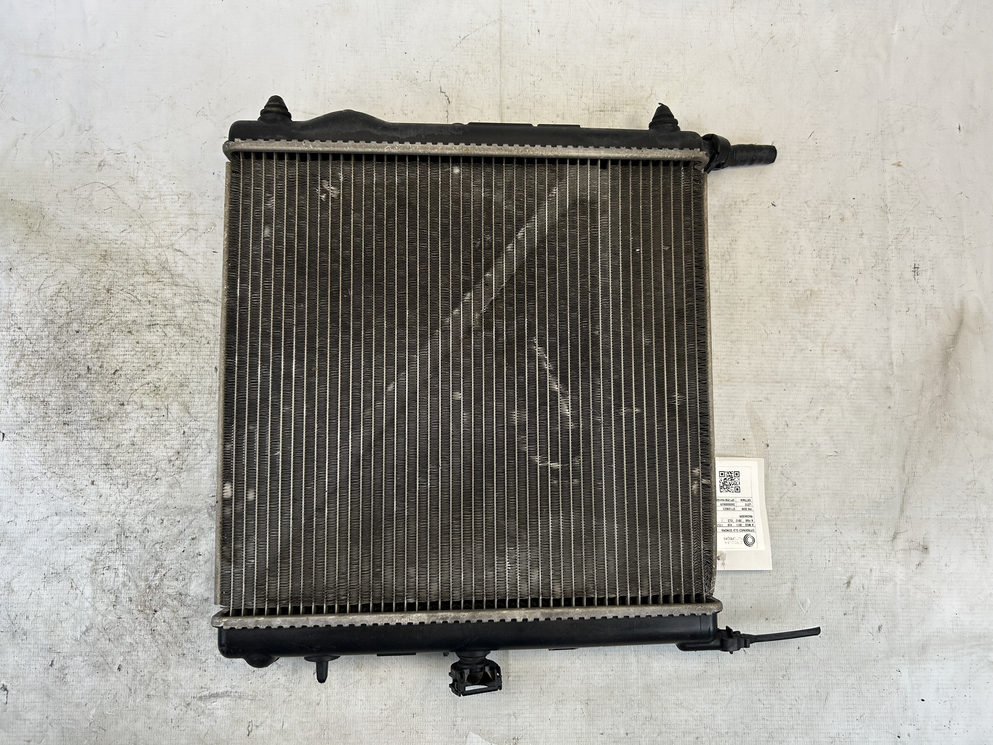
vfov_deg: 53.1
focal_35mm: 26
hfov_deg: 67.3
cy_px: 372
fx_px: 746
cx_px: 496
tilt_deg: -83.1
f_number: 1.5
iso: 40
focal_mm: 5.7
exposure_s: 1/230
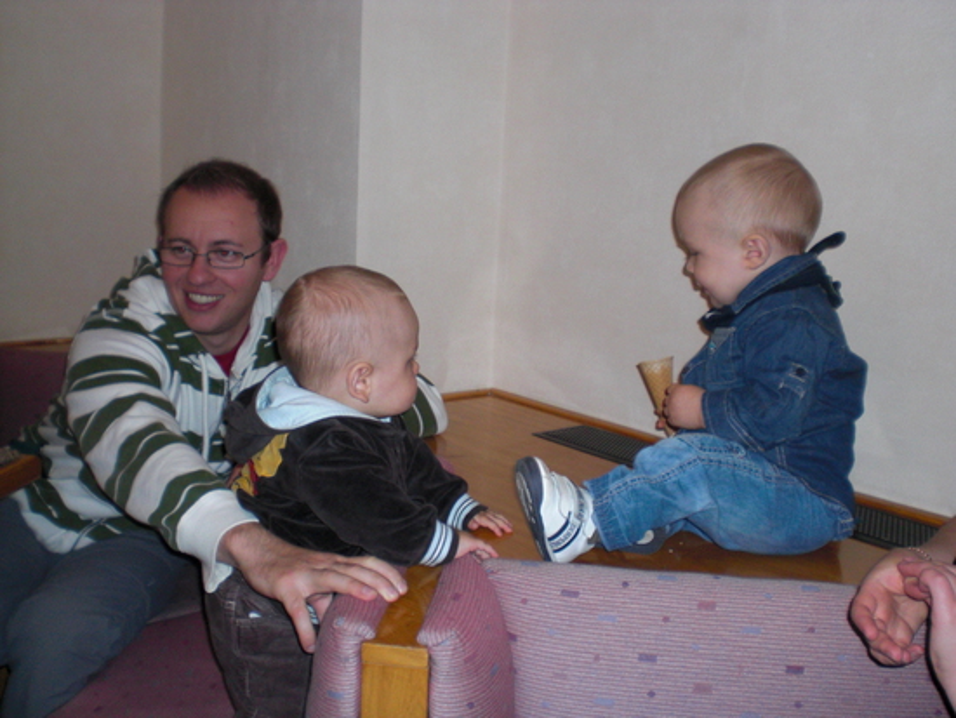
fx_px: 1050
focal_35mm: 38
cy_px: 359
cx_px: 478
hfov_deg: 49.0
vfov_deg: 37.7
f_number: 3.1
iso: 200
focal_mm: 6.3
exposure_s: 1/60
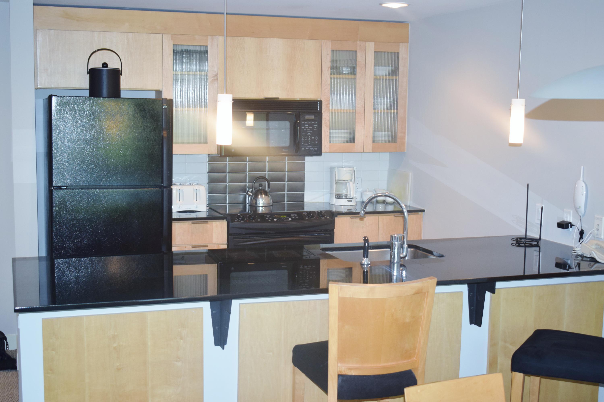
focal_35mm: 48
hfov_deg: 41.1
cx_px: 302
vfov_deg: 28.1
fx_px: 805
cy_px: 201
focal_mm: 32
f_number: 4.5
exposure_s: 1/80
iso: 800
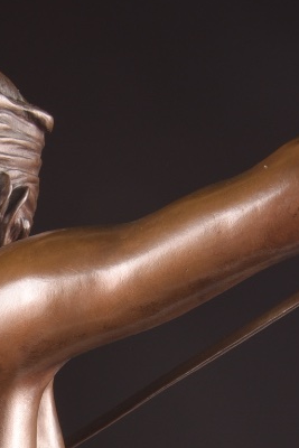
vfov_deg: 8.0
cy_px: 568
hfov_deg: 5.4
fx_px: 3174
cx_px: -134
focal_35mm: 255
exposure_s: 1/125
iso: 400
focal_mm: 85
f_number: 20
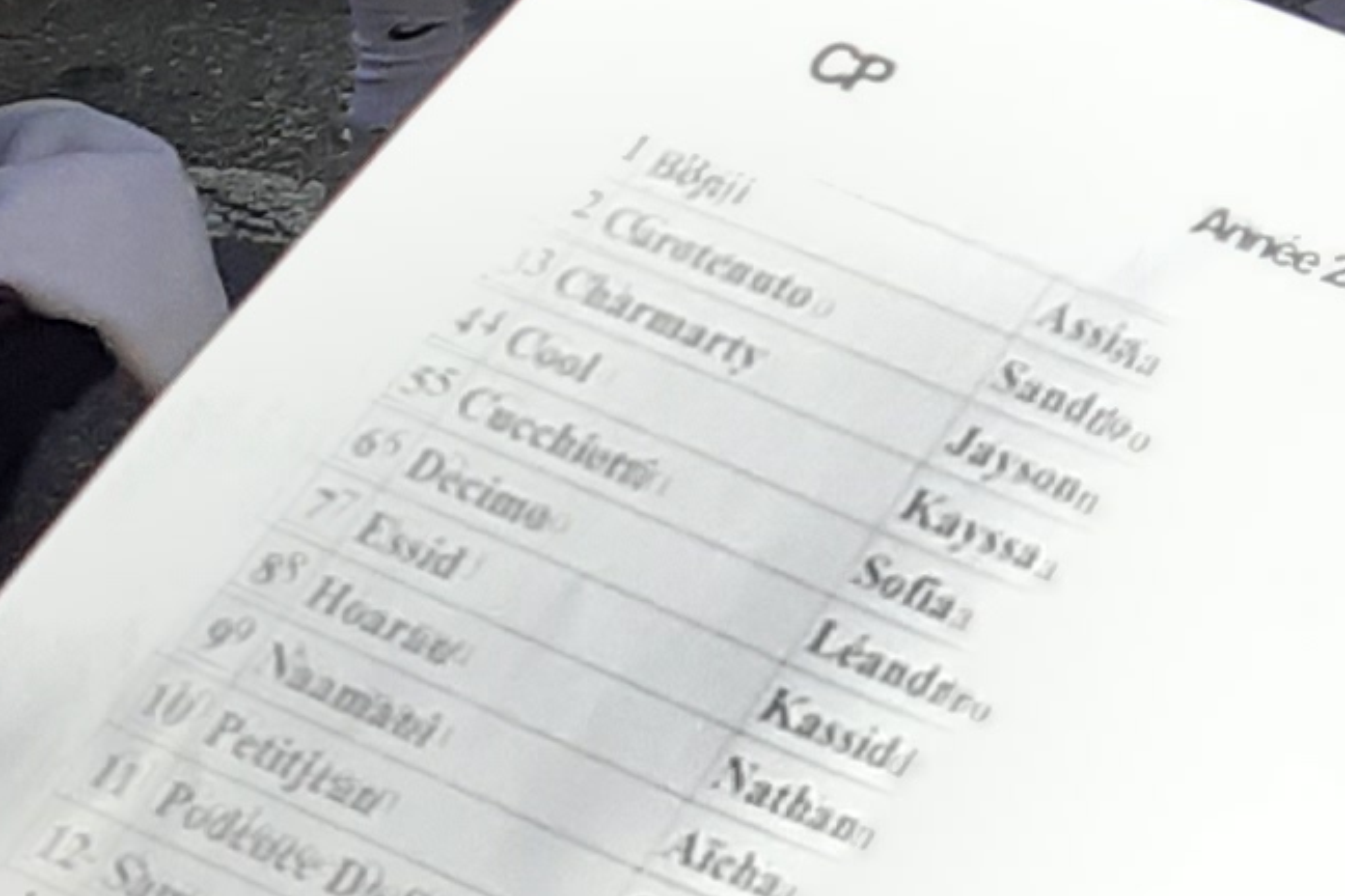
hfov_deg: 10.2
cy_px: -1132
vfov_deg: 7.3
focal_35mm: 179
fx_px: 6687
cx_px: 3111
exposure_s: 1/407
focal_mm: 3.6
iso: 40
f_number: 1.9
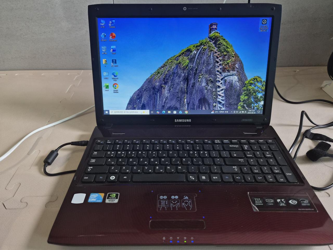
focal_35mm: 23
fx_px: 221
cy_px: 125
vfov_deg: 58.9
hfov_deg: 73.9
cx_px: 166
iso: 320
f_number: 1.8
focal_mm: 5.4
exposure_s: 1/120
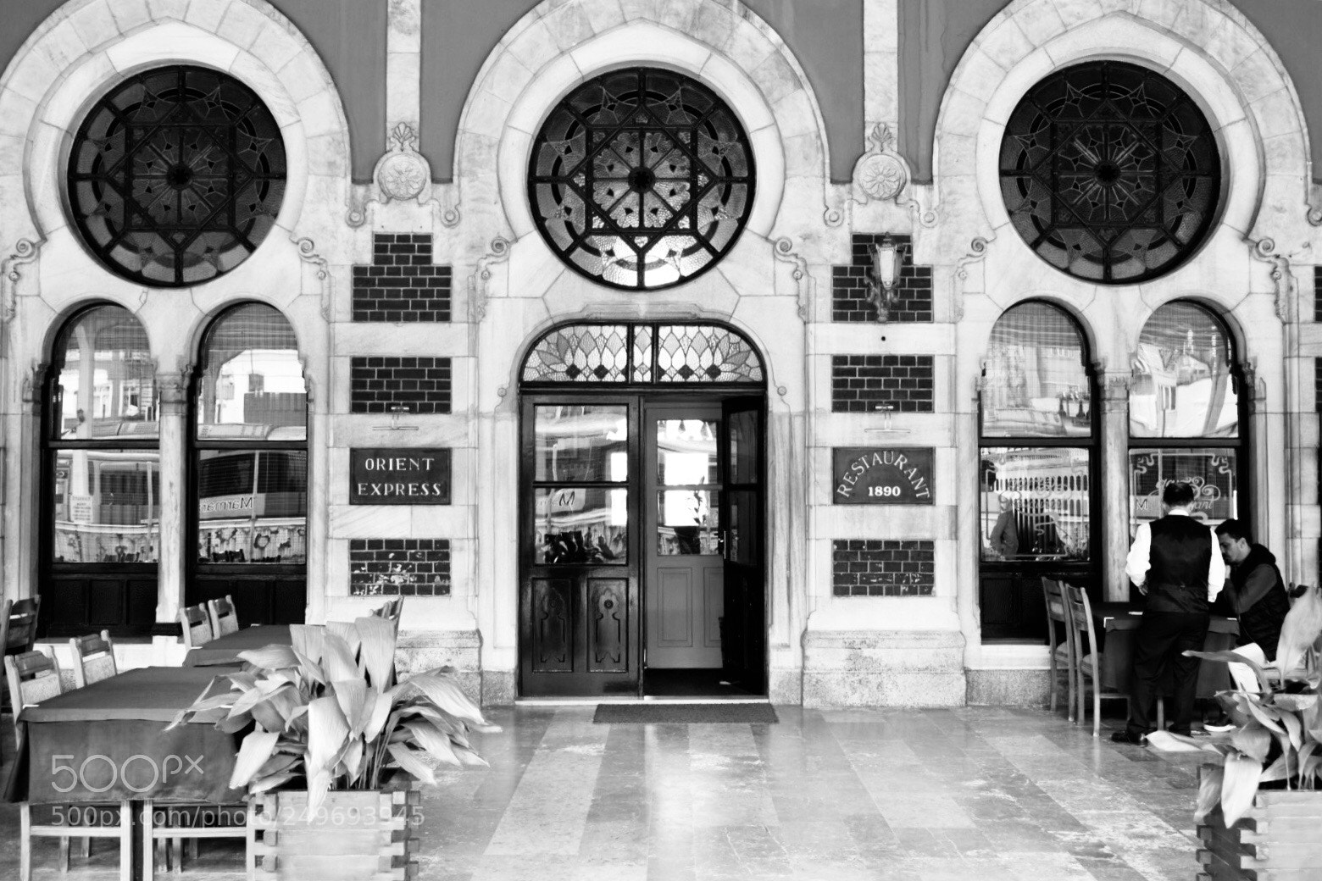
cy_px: 440
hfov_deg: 51.3
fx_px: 1377
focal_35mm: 38
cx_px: 661
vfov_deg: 35.5
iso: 400
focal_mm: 25
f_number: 7.1
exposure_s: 1/40
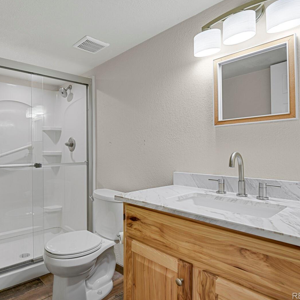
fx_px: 216
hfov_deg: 68.4
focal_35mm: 22
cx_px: 110
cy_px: 150
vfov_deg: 69.6
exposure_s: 1
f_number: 8
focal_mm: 17
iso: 250
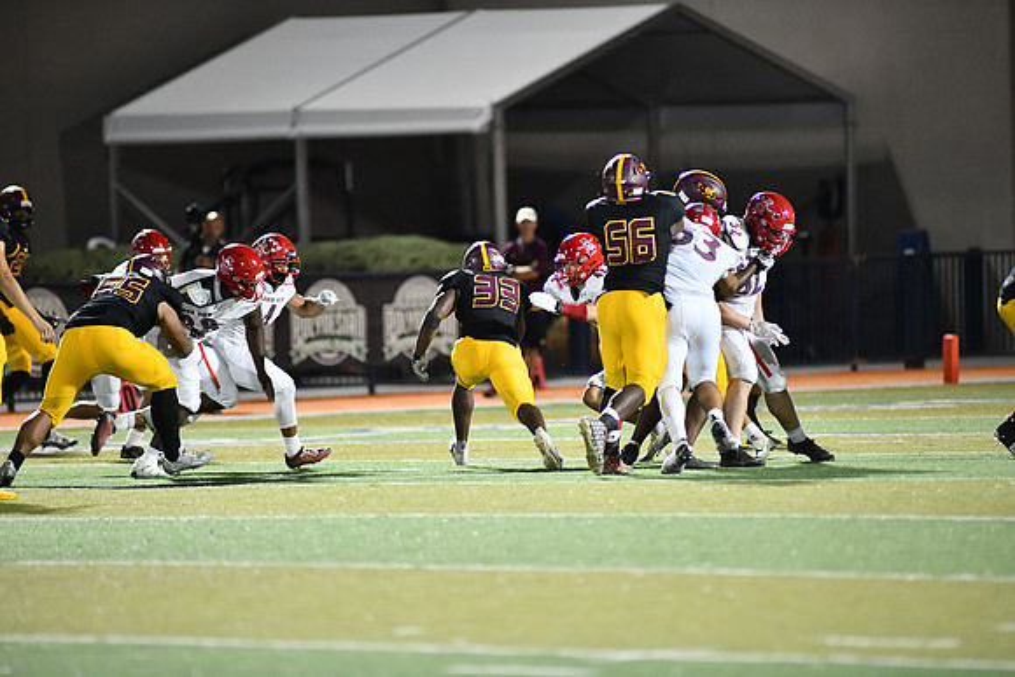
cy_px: 338
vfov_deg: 4.6
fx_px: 8460
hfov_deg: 6.9
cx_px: 508
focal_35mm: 300
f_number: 2.8
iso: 6400
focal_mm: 300
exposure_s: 1/1000
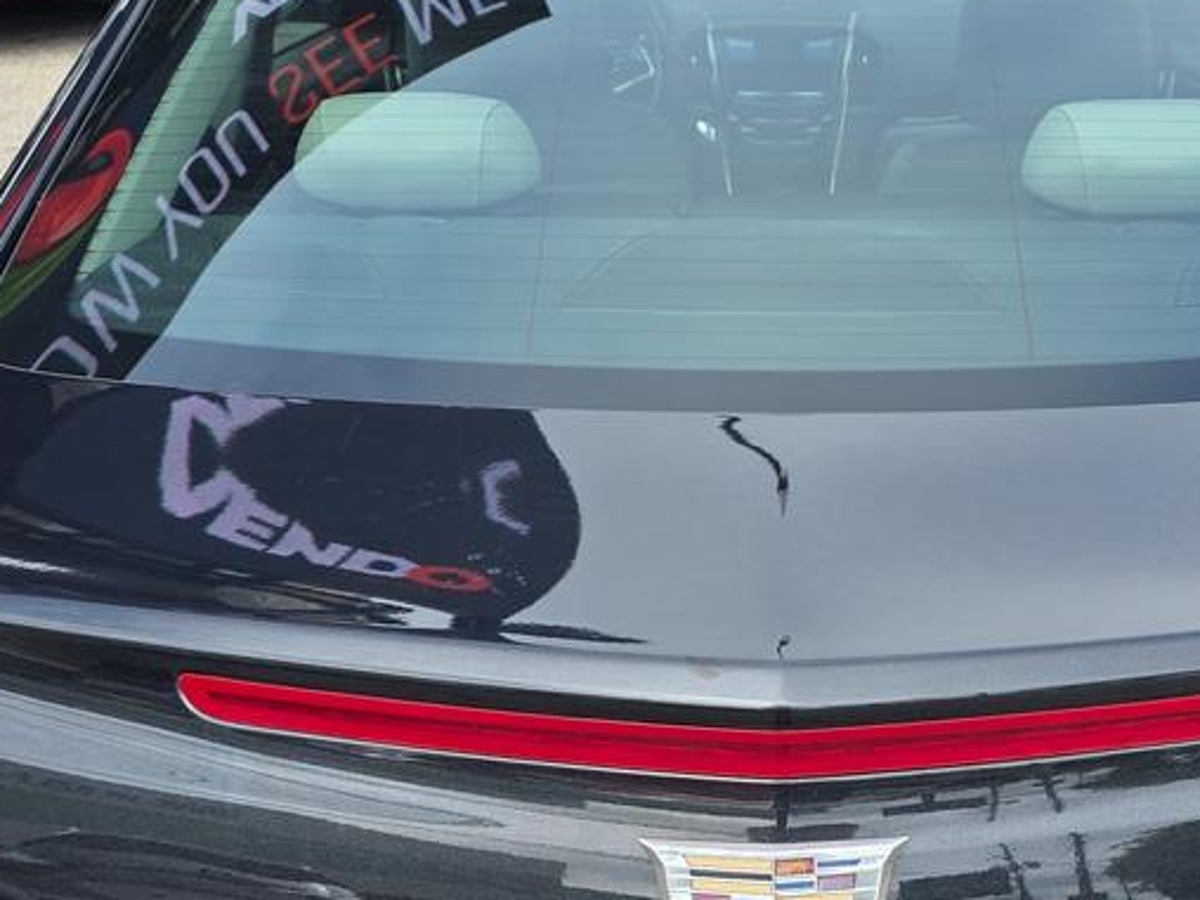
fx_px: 2011
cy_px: 768
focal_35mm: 58
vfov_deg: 24.7
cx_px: 798
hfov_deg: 33.0
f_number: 1.7
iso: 80
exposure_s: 1/2470
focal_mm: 6.3
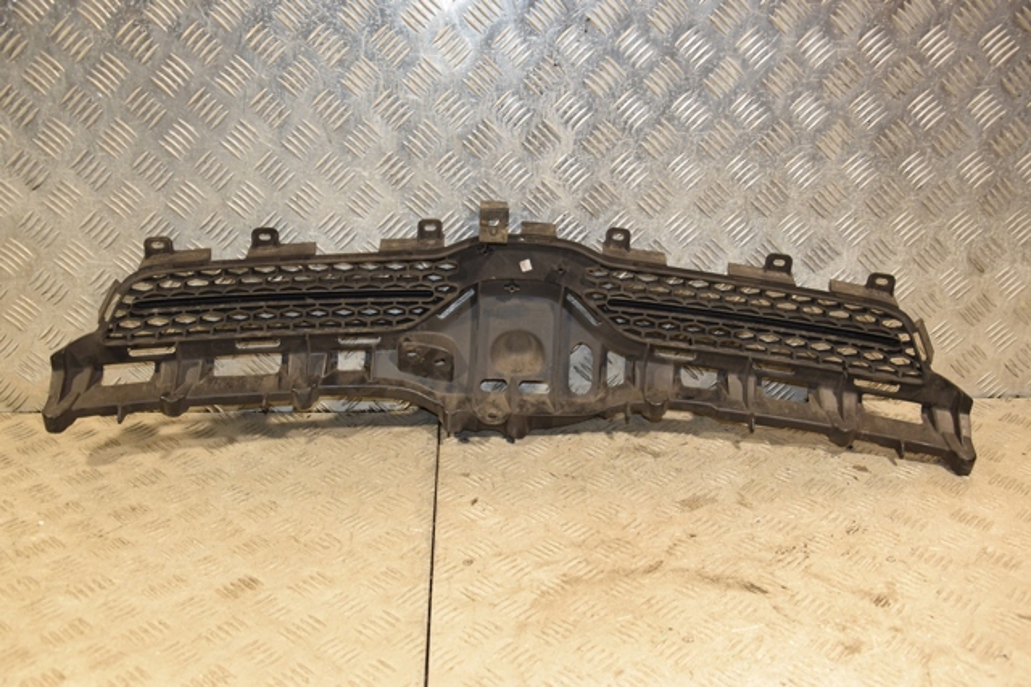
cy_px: 344
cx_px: 516
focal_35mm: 39
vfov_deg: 34.2
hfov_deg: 49.6
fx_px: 1116
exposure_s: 1/160
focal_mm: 26
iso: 800
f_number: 5
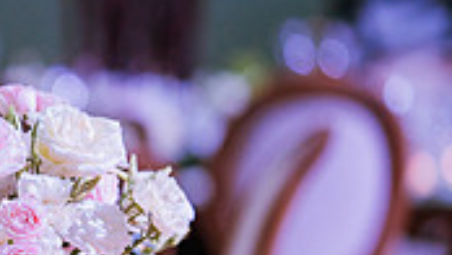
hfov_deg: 4.5
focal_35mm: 471
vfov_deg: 2.6
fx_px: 5647
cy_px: 245
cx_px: -270
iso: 500
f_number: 1.8
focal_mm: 135
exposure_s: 1/160
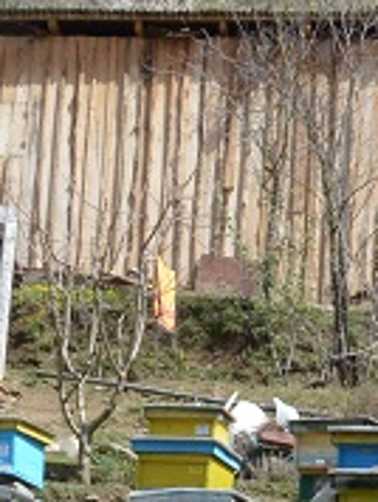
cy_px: 598
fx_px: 2465
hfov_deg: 8.8
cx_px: 152
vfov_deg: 11.4
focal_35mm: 170
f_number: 13
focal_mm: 21
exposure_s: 1/640
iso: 800
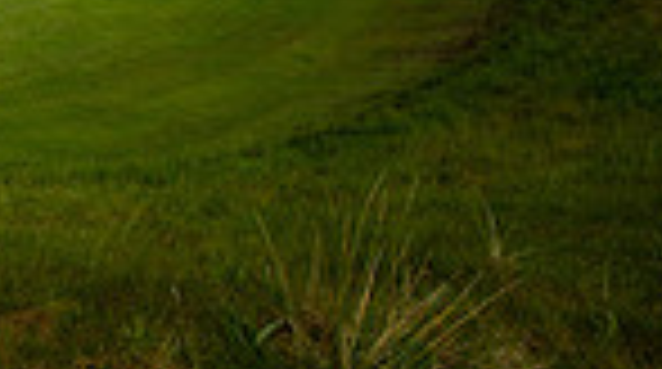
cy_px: -275
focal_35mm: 71
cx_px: -636
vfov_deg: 14.9
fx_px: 1244
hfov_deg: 19.1
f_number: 6.3
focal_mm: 16
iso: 200
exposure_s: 1/800
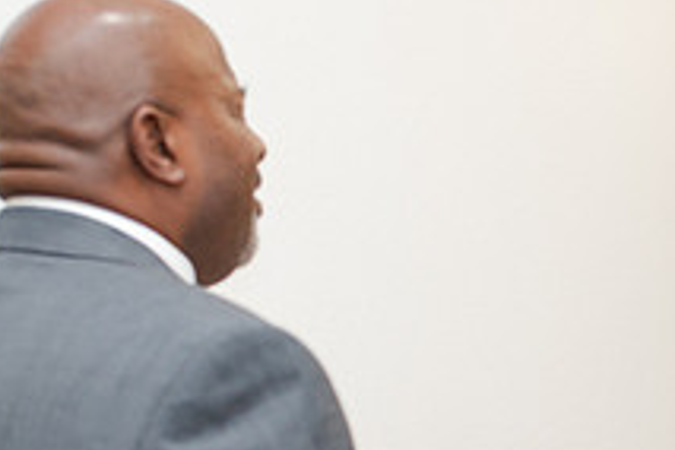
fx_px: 1837
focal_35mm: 98
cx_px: 570
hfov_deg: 20.5
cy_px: 475
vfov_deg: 13.7
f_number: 3.2
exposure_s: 1/200
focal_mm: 35
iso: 800
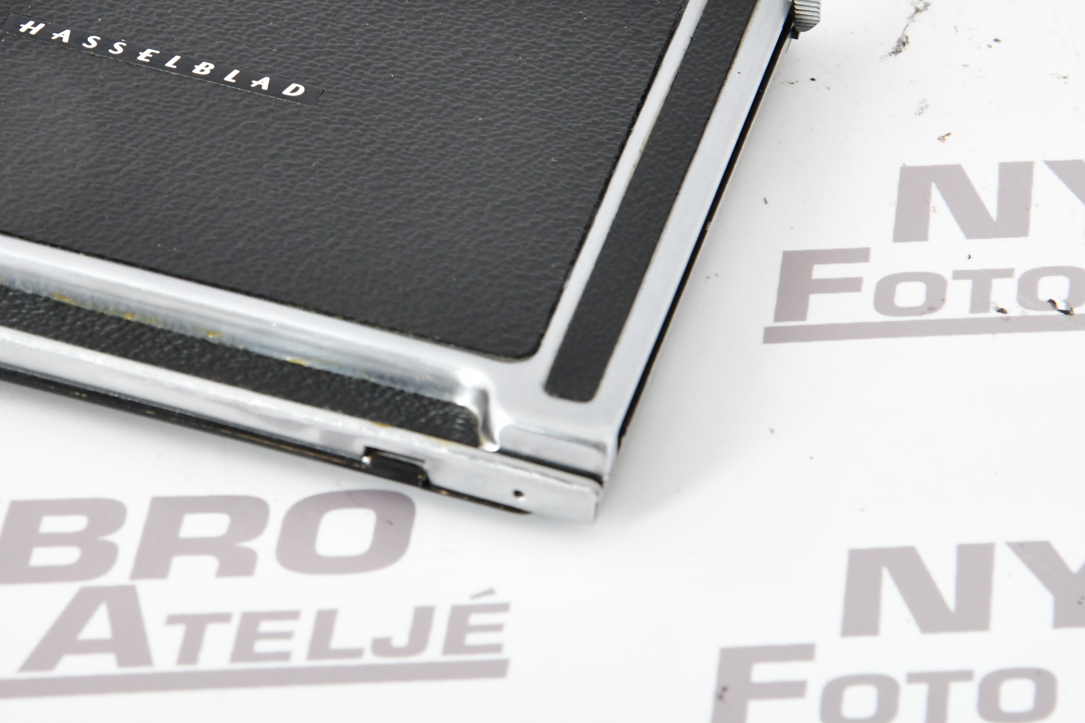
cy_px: 157
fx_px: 5907
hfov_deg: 10.5
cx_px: 276
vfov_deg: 7.0
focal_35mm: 196
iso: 3200
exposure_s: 1/200
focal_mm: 120
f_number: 16
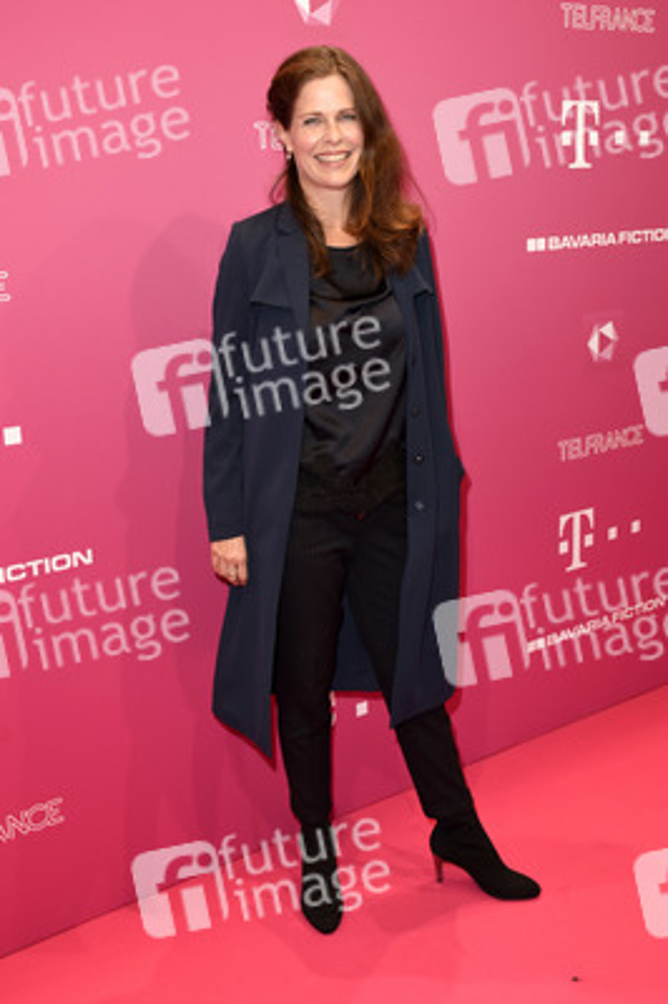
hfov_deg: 36.8
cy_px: 502
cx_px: 334
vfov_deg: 53.2
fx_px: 1004
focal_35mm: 36
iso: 500
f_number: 6.3
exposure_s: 1/160
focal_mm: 24
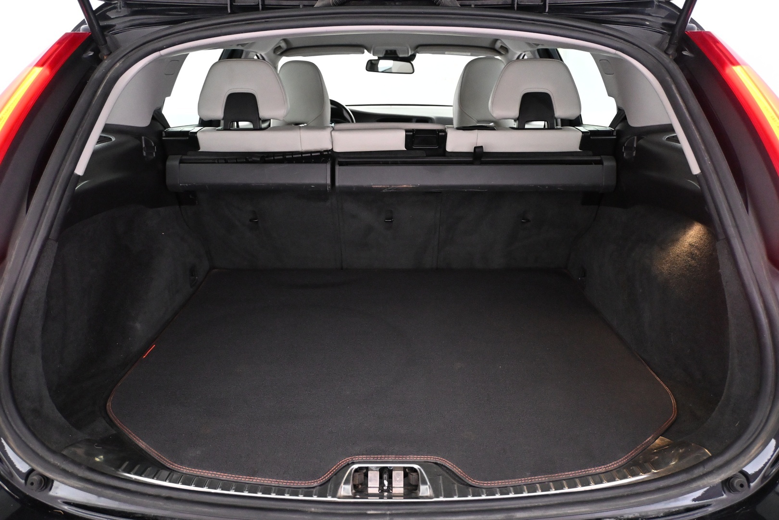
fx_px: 633
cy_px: 260
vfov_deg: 44.6
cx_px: 390
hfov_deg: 63.2
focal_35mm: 29
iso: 4000
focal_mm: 19.5
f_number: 3.8
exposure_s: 1/60
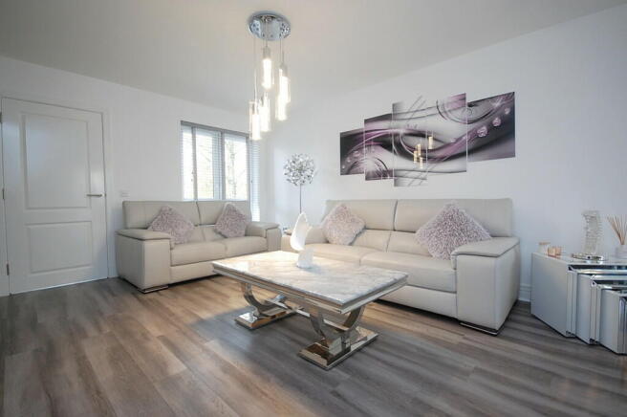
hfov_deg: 100.4
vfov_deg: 77.2
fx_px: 261
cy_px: 208
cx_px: 314
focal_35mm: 15
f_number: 4
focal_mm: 10
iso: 560
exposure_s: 1/30
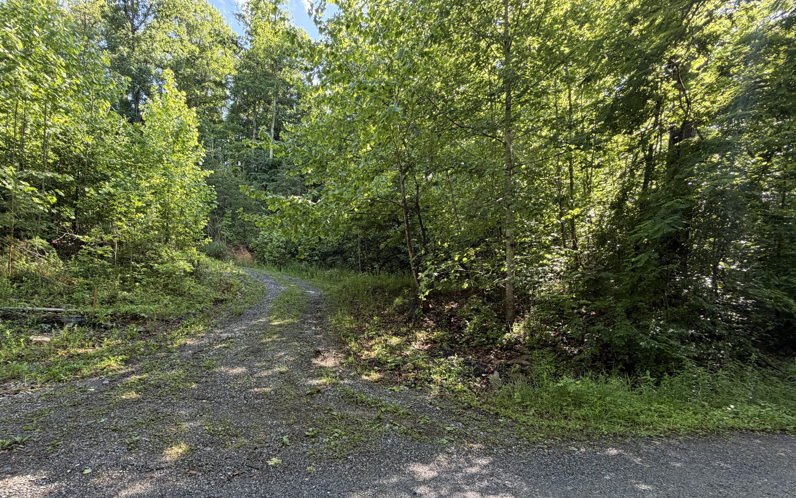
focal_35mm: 17
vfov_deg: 66.7
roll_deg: +0.5
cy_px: 318
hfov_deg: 93.8
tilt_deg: +1.0
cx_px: 345
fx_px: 369
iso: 100
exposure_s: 1/121
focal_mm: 2.22
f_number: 2.2
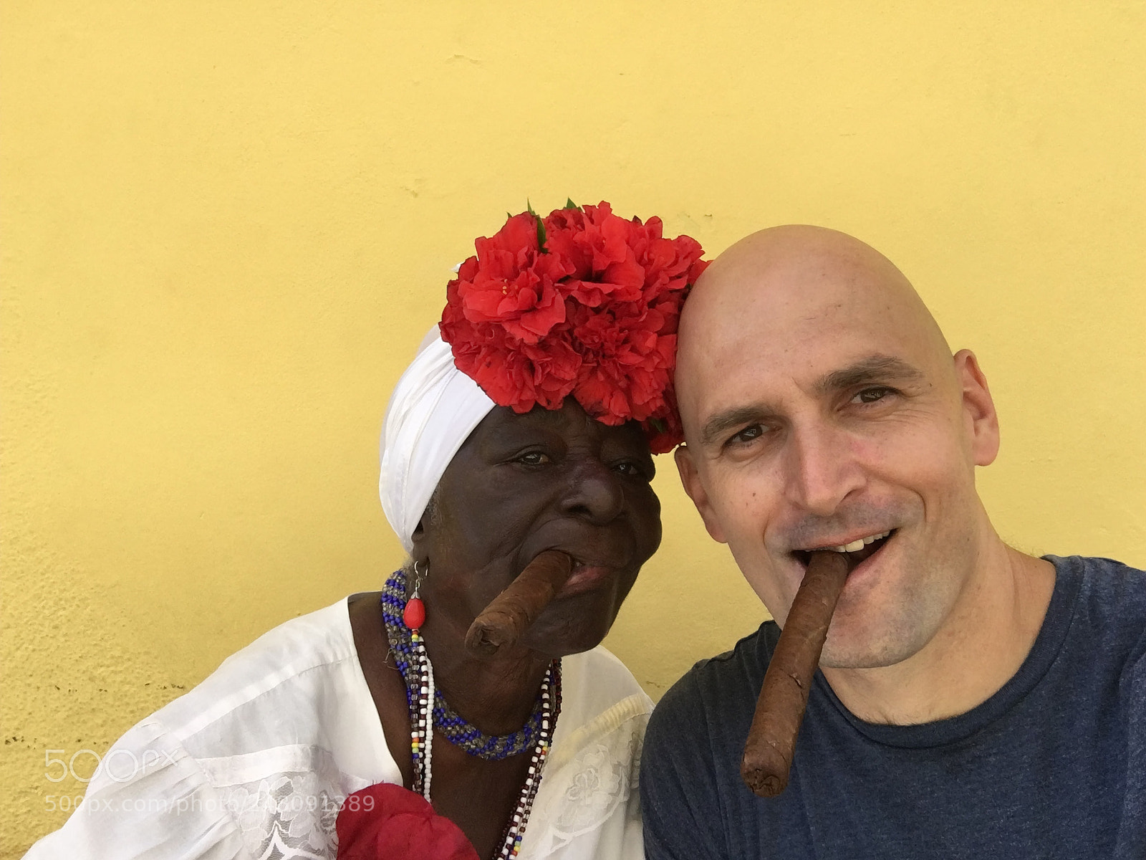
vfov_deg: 45.4
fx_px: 1026
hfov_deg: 58.4
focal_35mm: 31
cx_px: 573
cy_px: 430
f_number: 2.2
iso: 32
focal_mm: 2.65
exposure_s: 1/446
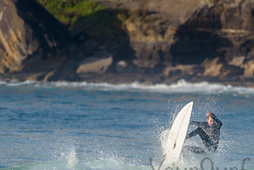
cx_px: 184
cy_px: 128
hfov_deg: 1.7
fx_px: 8520
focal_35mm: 1207
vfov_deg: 1.1
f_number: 5.6
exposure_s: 1/2000
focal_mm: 500
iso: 450
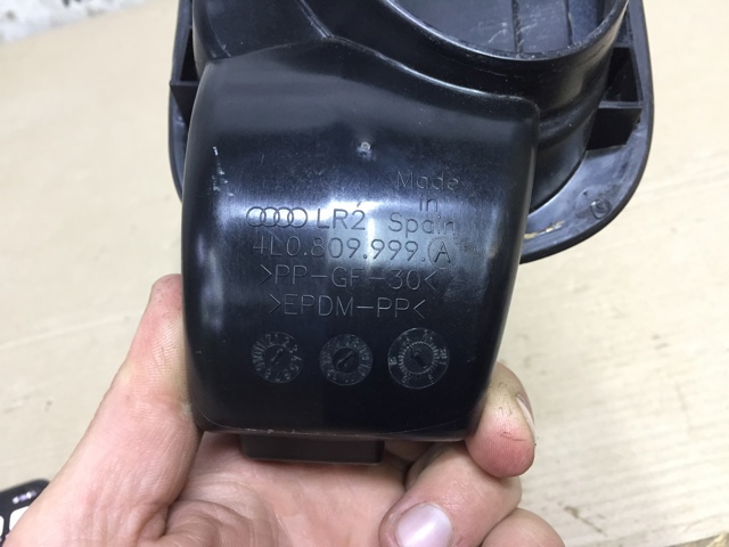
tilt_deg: -44.5
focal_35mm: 29
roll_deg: +17.8
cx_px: 364
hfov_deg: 61.7
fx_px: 611
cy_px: 274
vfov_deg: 48.2
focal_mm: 4.15
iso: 160
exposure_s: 1/33
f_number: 2.2
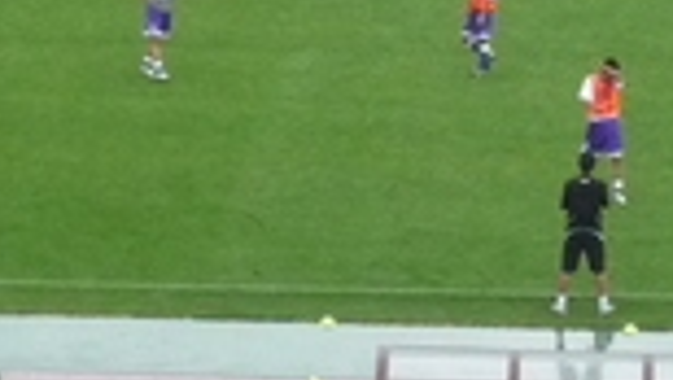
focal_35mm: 315
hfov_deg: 6.8
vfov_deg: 3.9
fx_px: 5627
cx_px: 813
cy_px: -138
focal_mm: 10.4
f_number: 4.7
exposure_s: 1/400
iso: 400
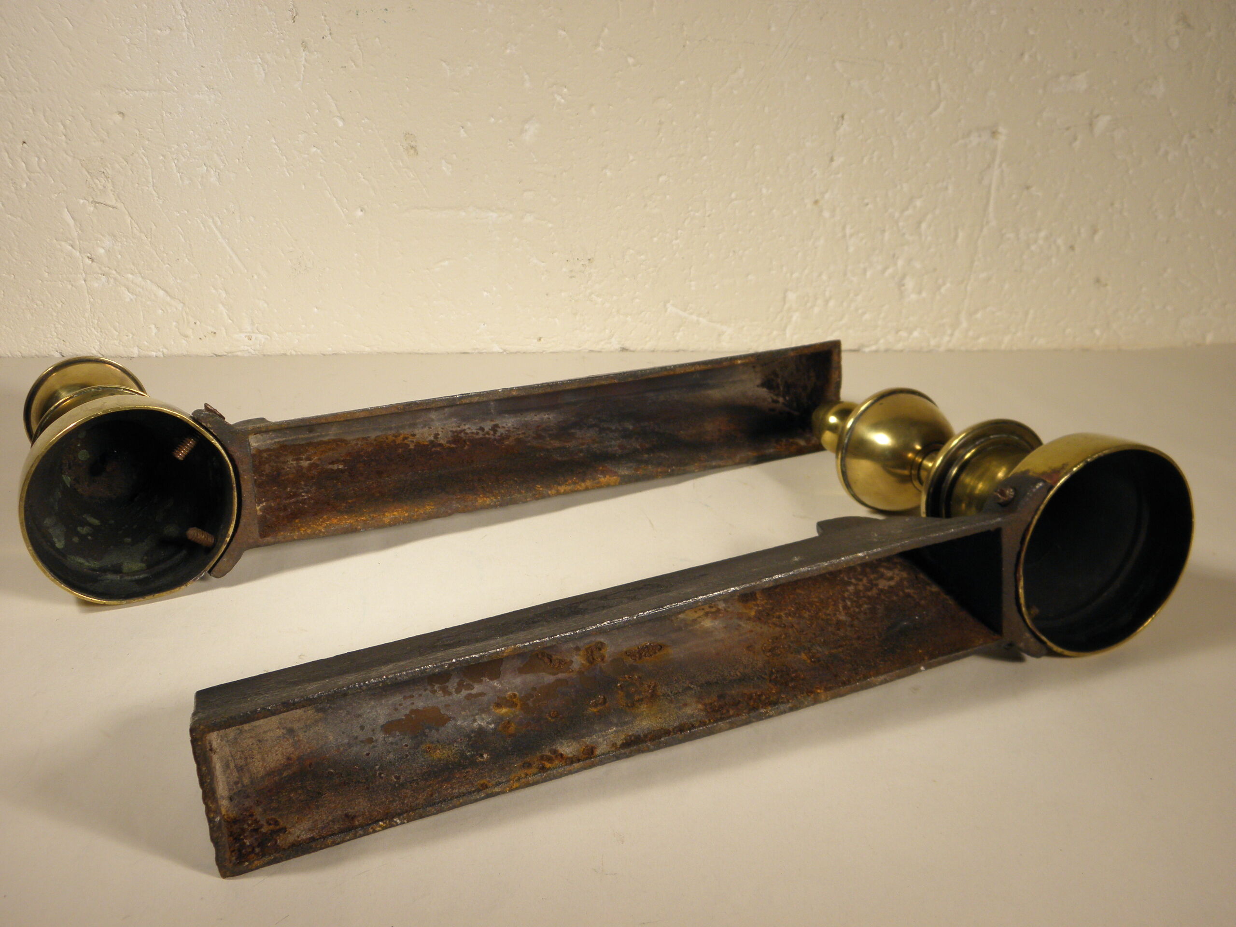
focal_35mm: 44
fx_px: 1571
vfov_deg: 32.9
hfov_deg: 42.9
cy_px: 464
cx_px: 618
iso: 100
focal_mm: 7.9
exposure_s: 1/40
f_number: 3.9
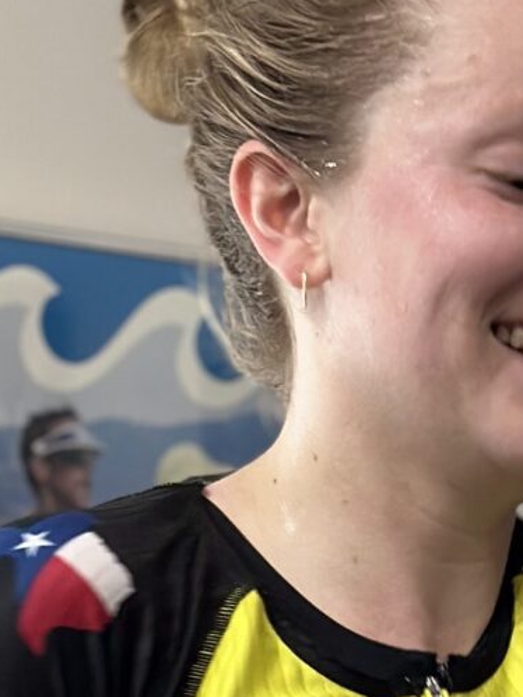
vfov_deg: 10.4
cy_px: 1018
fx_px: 3724
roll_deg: -0.1
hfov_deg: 7.9
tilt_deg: -3.3
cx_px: 666
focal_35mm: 185
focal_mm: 6.86
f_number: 1.78
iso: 400
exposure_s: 1/40
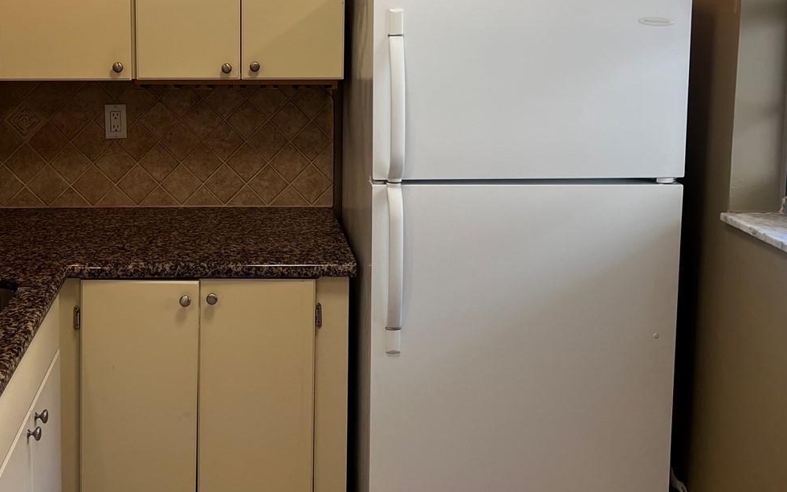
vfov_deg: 27.8
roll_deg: -0.7
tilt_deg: -6.7
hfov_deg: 43.8
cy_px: 81
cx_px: 273
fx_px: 965
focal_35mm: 45
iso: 80
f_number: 1.5
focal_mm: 5.7
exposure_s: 1/120
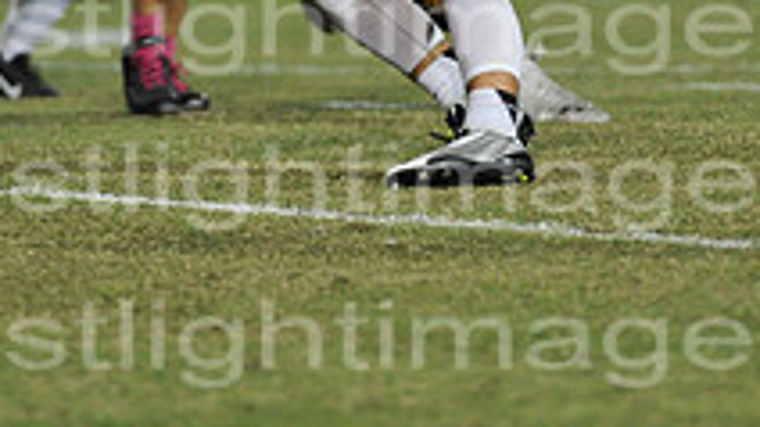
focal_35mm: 861
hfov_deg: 2.5
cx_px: 319
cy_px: -205
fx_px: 17342
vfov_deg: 1.4
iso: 4000
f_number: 4
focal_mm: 300
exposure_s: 1/400
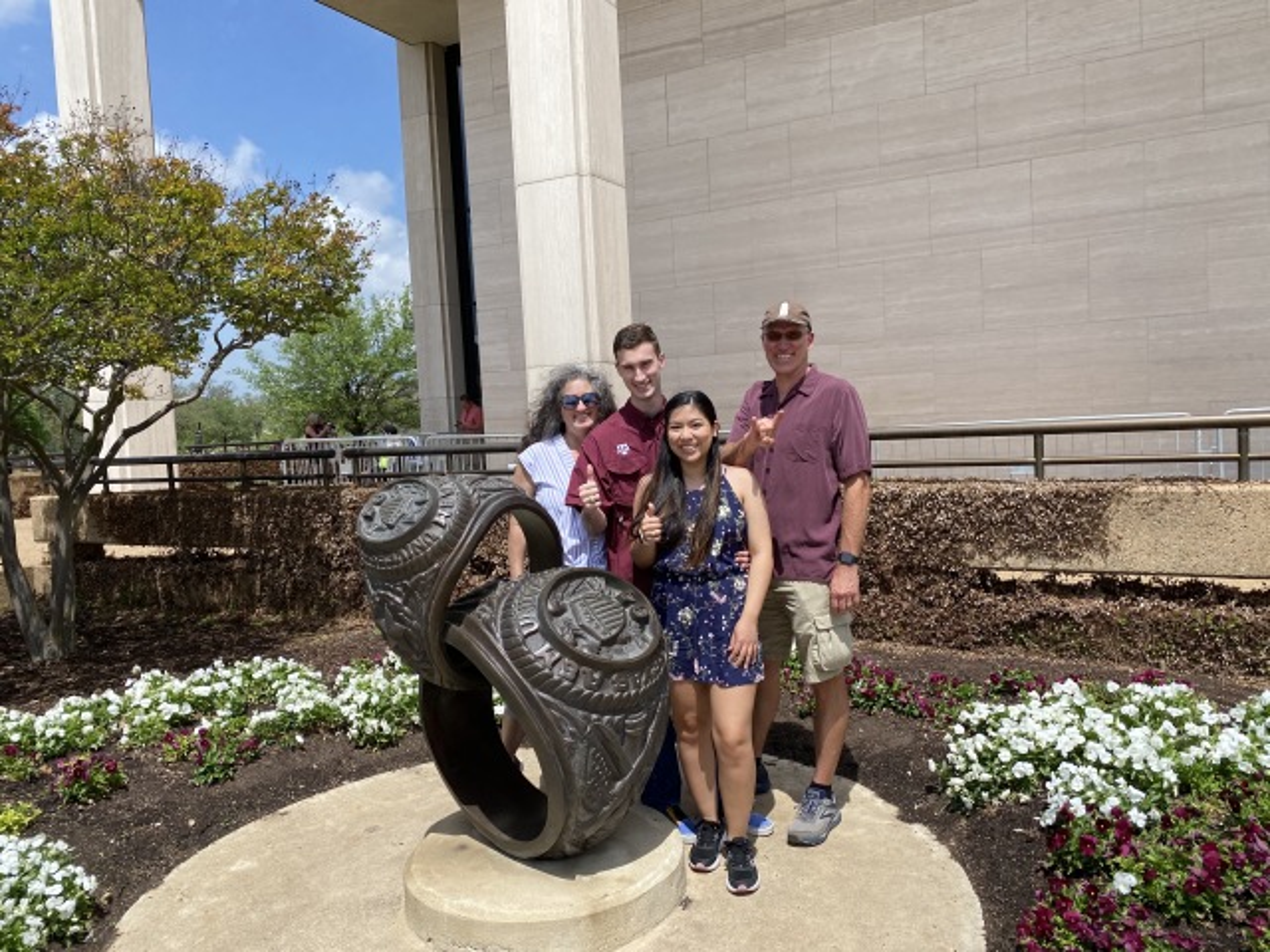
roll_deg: +2.3
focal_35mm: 26
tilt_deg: -2.4
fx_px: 954
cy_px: 476
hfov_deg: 67.3
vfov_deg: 53.1
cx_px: 635
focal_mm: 4.25
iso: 32
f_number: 1.8
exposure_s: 1/2967
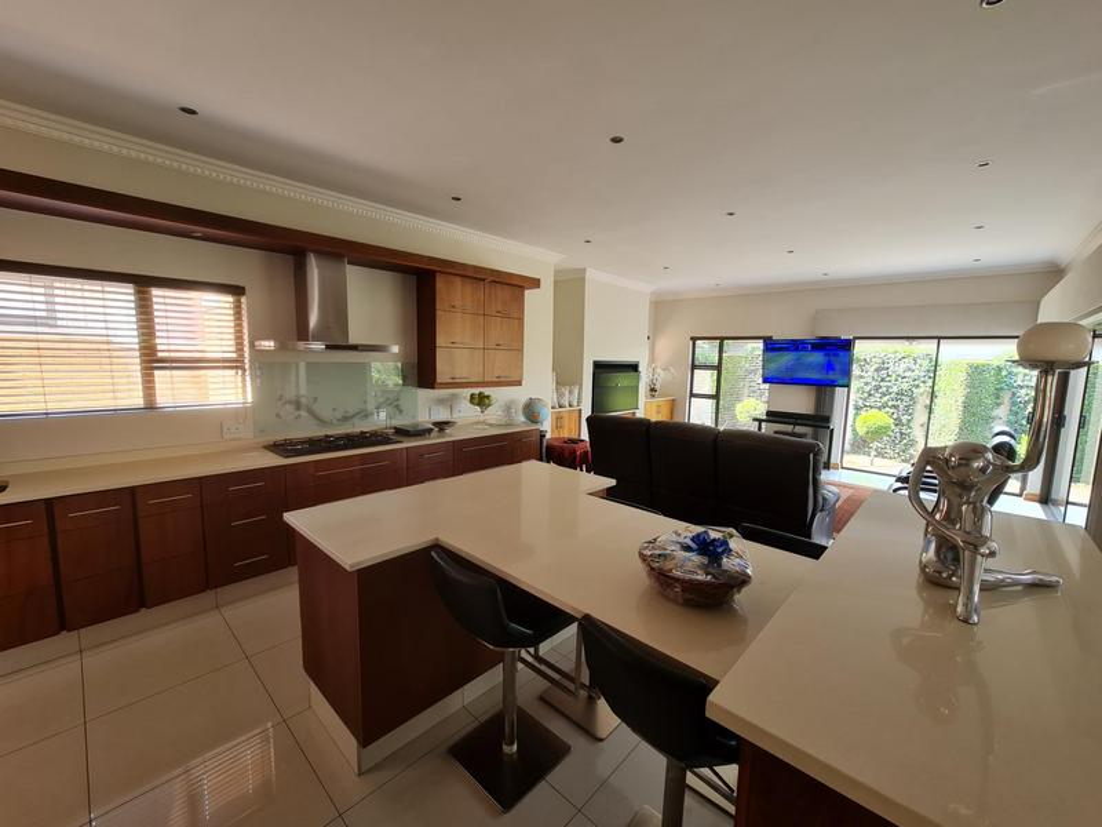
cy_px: 414
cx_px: 551
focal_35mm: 13
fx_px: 414
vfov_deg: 89.9
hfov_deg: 106.2
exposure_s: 1/50
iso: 80
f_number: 2.2
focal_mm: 2.2
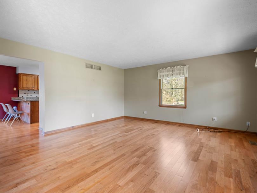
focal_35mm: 17
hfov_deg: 90.9
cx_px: 122
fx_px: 126
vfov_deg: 74.8
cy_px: 97
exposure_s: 3
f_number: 11
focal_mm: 14
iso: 100
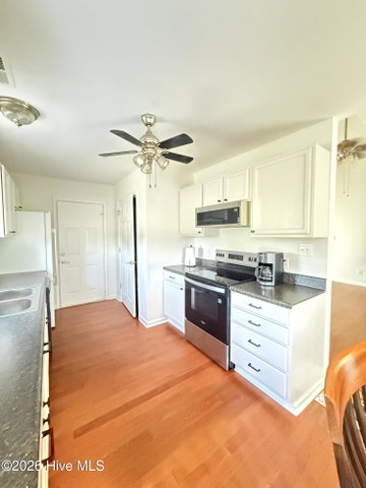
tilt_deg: -1.7
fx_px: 197
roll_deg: +0.1
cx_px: 183
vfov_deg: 102.1
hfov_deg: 85.7
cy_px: 244
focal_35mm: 14
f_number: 2.2
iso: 2500
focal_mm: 2.22
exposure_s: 1/30
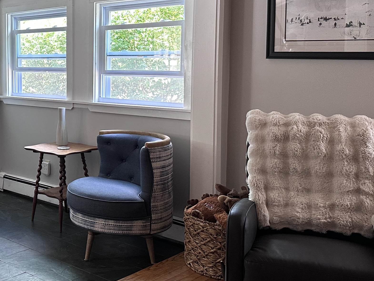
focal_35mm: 47
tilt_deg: -3.8
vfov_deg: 30.6
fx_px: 508
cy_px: 87
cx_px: 46
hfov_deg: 38.0
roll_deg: -0.4
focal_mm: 6.86
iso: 250
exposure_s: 1/110
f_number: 1.78
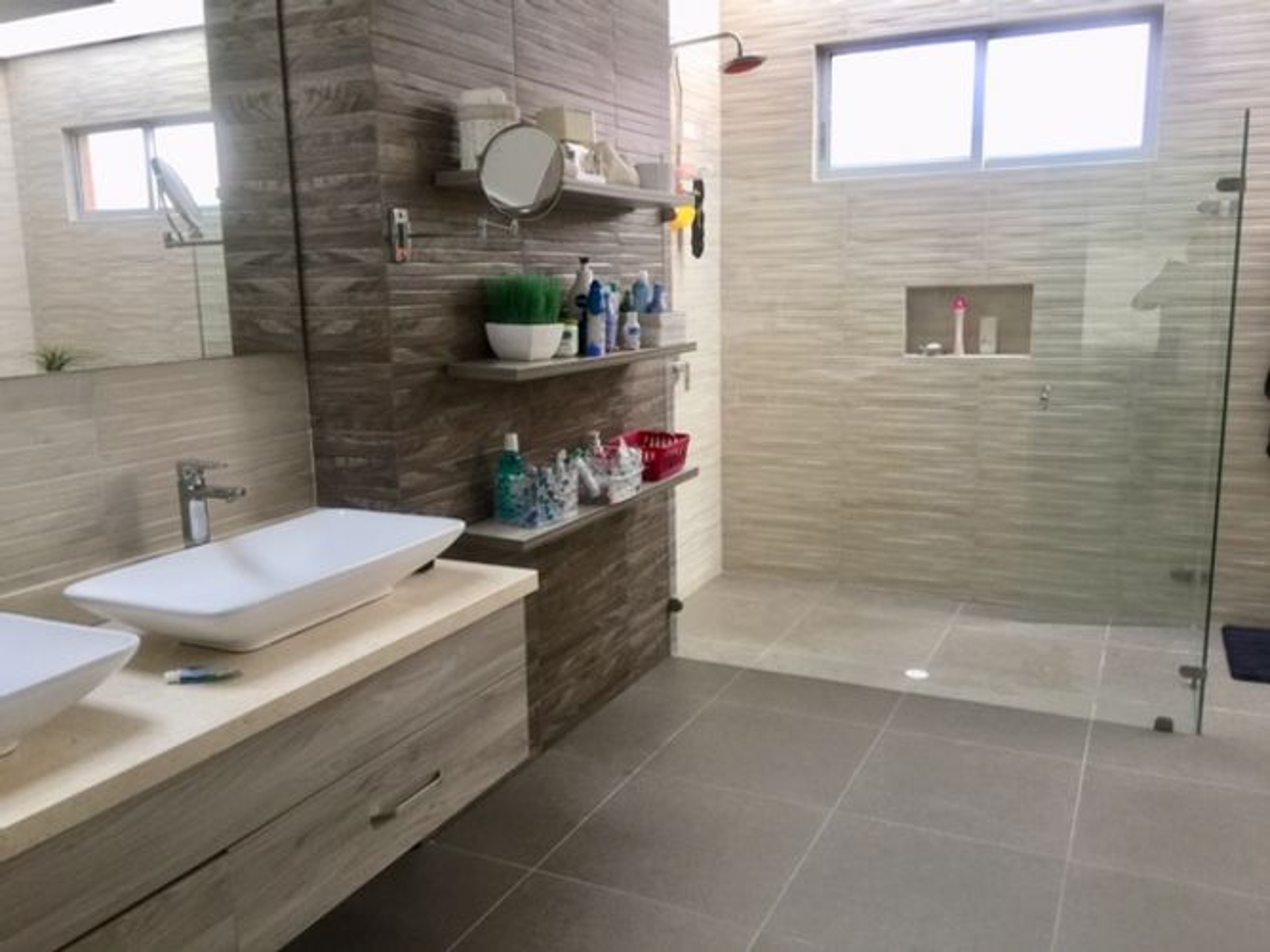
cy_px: 476
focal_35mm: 29
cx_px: 635
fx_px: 1064
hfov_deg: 61.7
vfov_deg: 48.2
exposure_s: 1/33
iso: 40
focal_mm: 4.15
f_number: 2.2
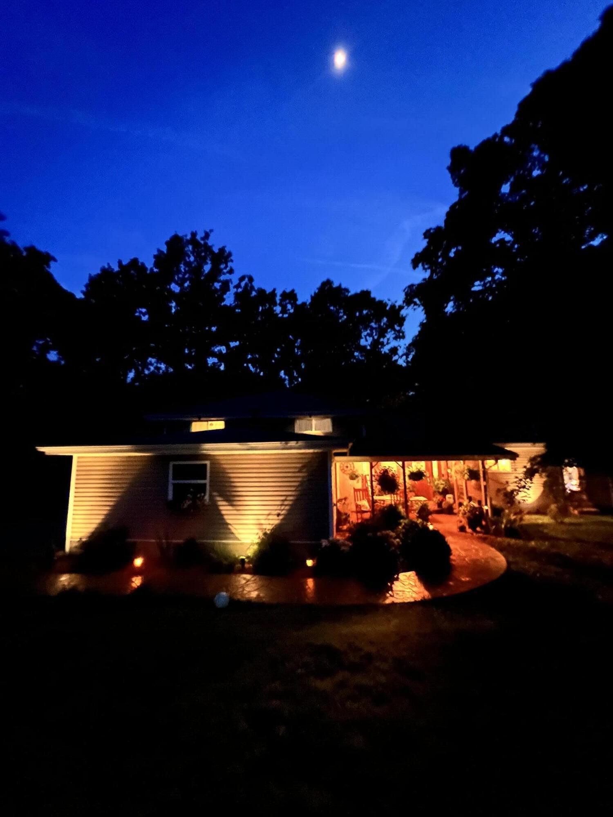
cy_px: 408
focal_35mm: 13
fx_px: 307
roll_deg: +1.3
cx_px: 306
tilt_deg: +9.5
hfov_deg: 89.9
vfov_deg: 106.2
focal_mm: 1.57
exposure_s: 1/8
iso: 2500
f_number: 1.8
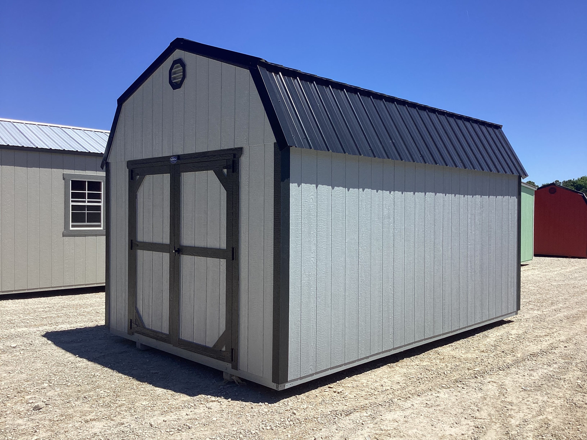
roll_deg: +0.0
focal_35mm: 31
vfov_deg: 45.4
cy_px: 220
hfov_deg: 58.4
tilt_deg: -3.3
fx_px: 526
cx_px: 294
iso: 25
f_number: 2.4
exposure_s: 1/1431
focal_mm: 3.3
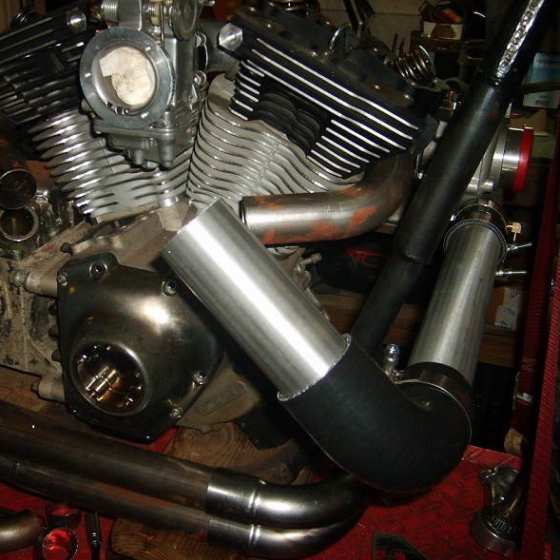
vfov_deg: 40.0
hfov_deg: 39.8
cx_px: 214
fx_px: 769
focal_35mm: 42
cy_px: 282
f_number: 2.8
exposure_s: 1/45
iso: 100
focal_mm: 5.8
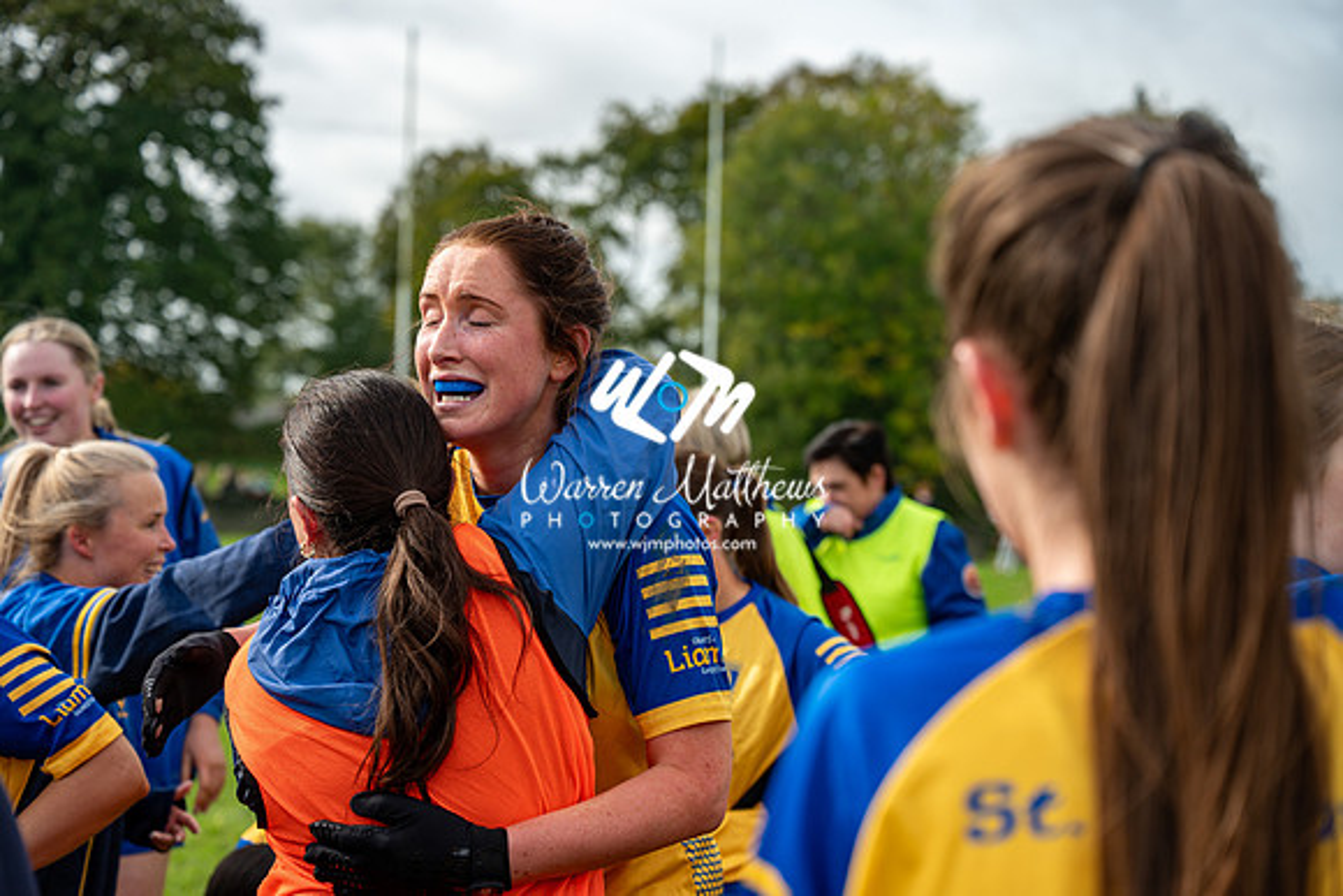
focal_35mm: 70
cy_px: 448
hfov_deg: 28.8
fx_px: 2612
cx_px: 672
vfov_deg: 19.5
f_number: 4
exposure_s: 1/800
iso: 100
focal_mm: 70
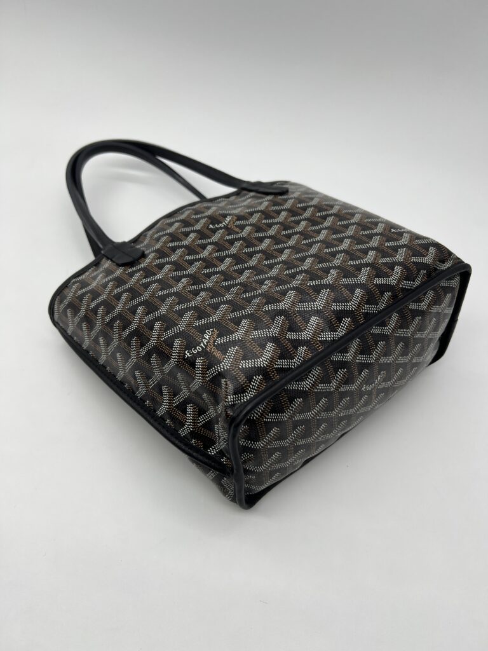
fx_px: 489
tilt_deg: -48.4
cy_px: 326
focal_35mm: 26
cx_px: 244
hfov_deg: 53.1
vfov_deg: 67.3
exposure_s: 1/244
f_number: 1.5
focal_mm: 5.7
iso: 40
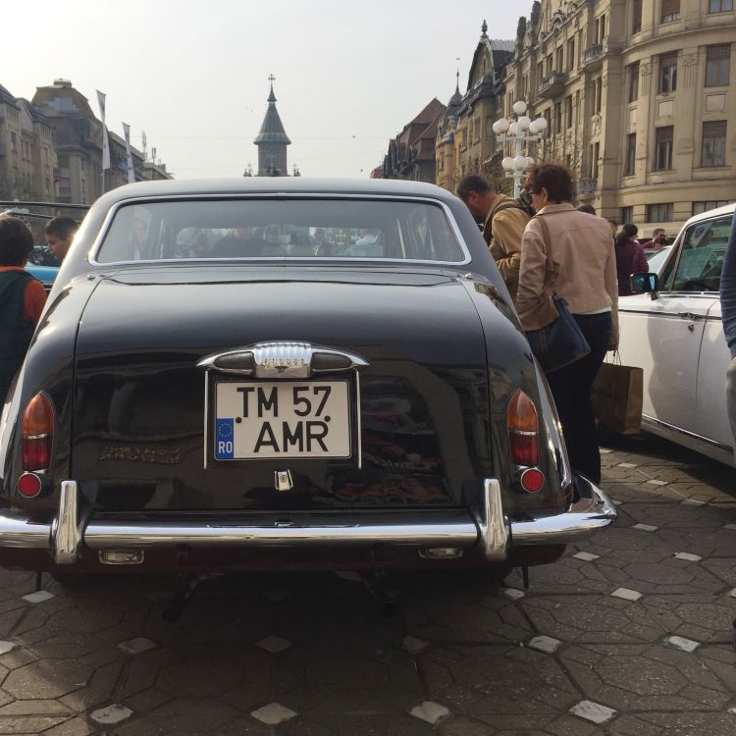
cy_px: 376
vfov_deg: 47.2
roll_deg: +0.2
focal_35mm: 35
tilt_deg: -5.9
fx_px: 842
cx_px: 304
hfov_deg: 47.0
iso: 32
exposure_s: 1/2198
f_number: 2.2
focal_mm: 4.15
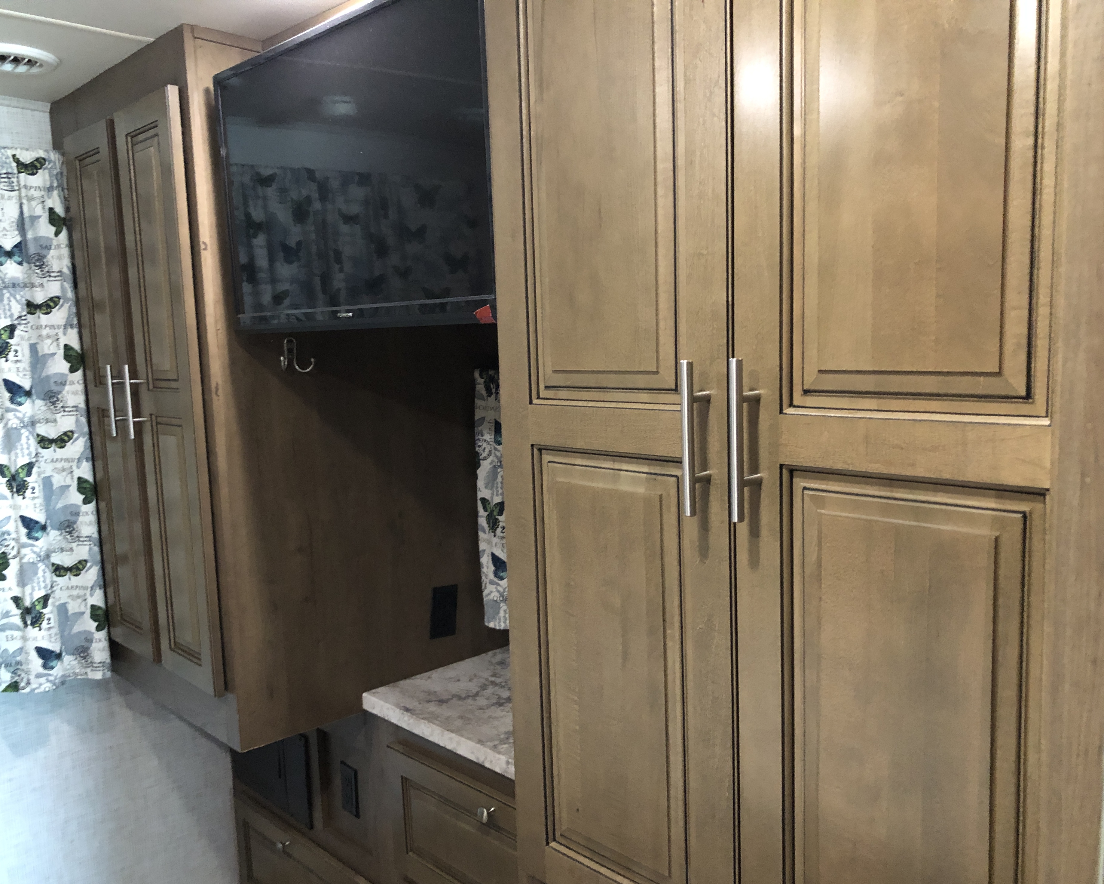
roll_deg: +3.4
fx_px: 980
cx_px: 541
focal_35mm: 30
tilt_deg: -10.0
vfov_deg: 48.5
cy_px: 454
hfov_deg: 58.8
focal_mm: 3.99
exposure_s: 1/5
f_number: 1.8
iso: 100
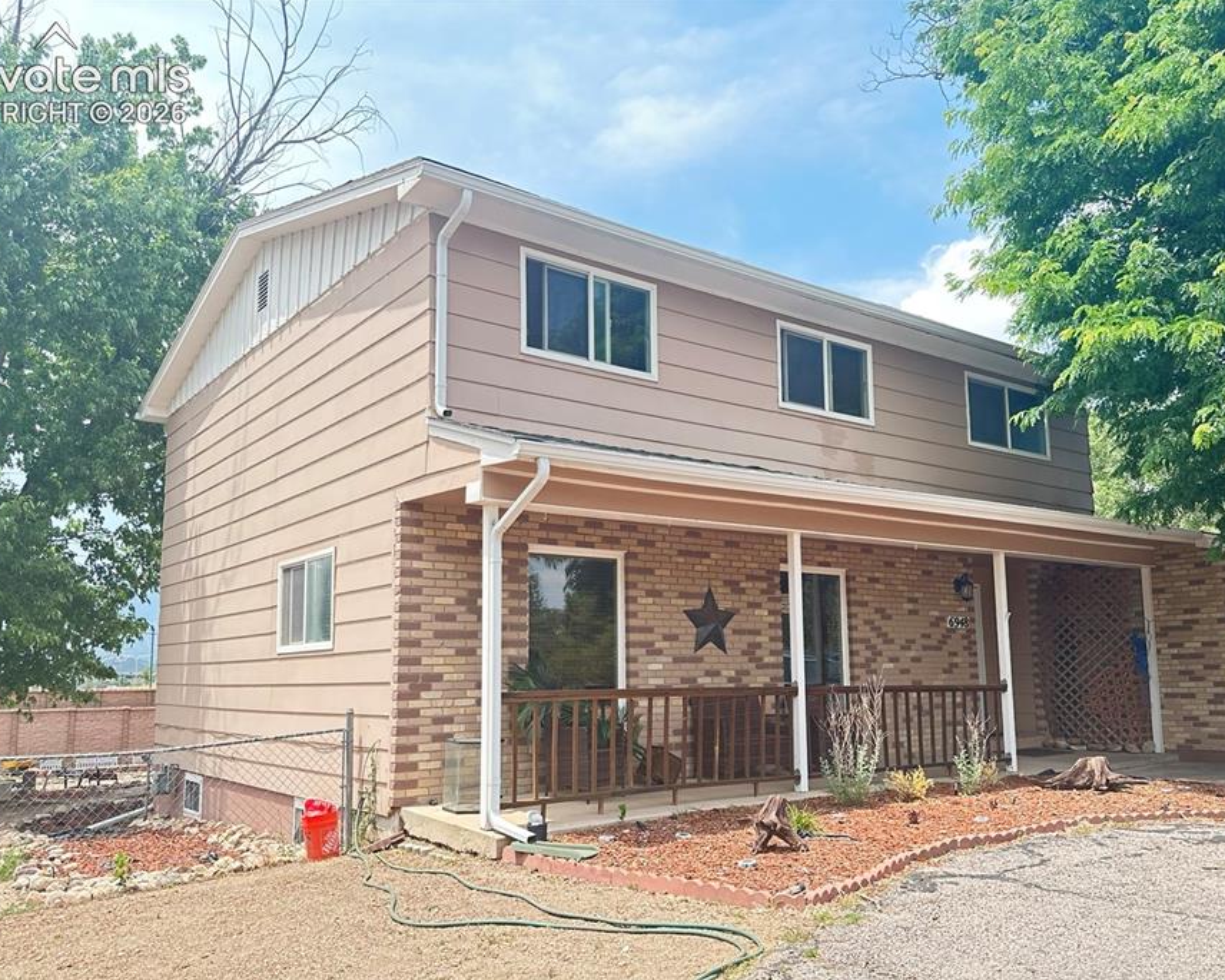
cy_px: 546
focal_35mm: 28
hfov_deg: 62.2
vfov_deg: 51.4
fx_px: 1015
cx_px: 643
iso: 80
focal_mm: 6.86
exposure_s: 1/797
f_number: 1.78
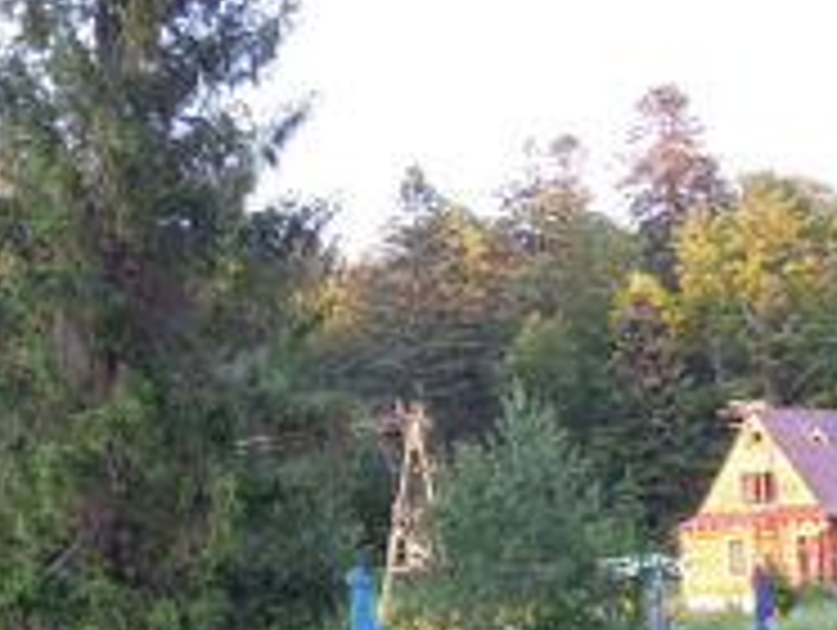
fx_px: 1937
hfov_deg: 24.3
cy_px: 495
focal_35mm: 80
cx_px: 320
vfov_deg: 18.3
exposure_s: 1/50
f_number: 3
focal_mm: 5.5
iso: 220
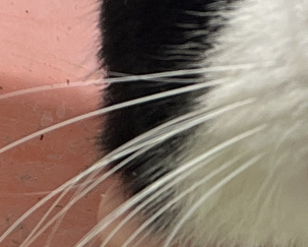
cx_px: 307
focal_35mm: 148
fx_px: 1350
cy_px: 261
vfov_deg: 10.3
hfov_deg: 12.9
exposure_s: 1/226
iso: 25
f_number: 2.2
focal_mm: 2.71
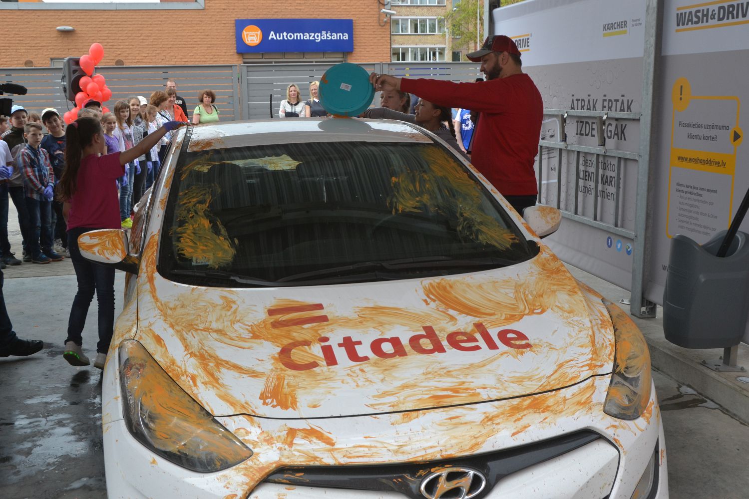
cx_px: 374
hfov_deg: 49.6
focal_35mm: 39
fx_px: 811
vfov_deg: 34.2
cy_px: 250
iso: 400
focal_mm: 26
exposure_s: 1/250
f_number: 10
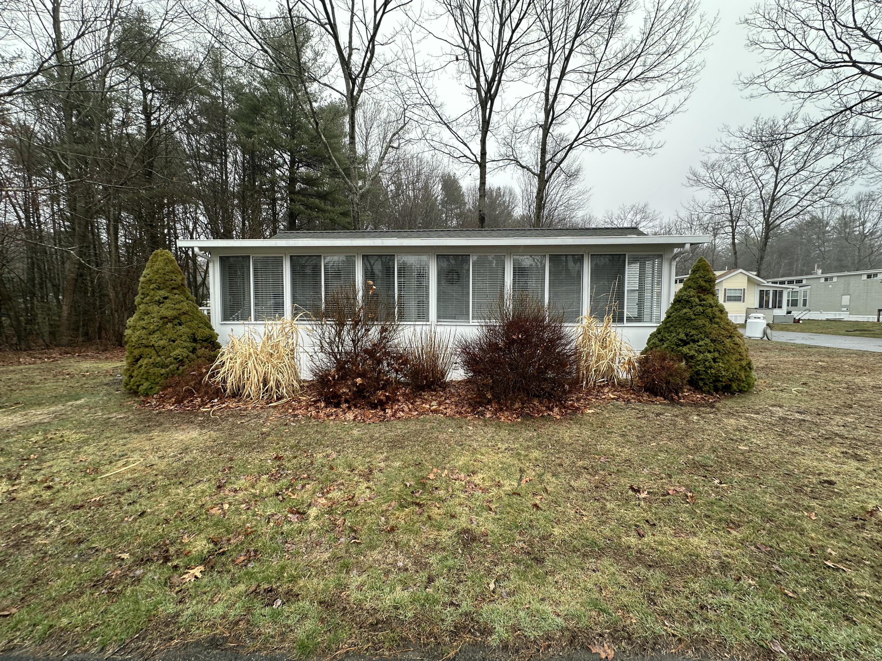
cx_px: 441
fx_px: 357
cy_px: 330
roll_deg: -0.1
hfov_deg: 102.1
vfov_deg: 85.7
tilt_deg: -3.3
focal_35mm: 14
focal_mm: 2.22
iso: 40
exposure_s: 1/211
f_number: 2.2
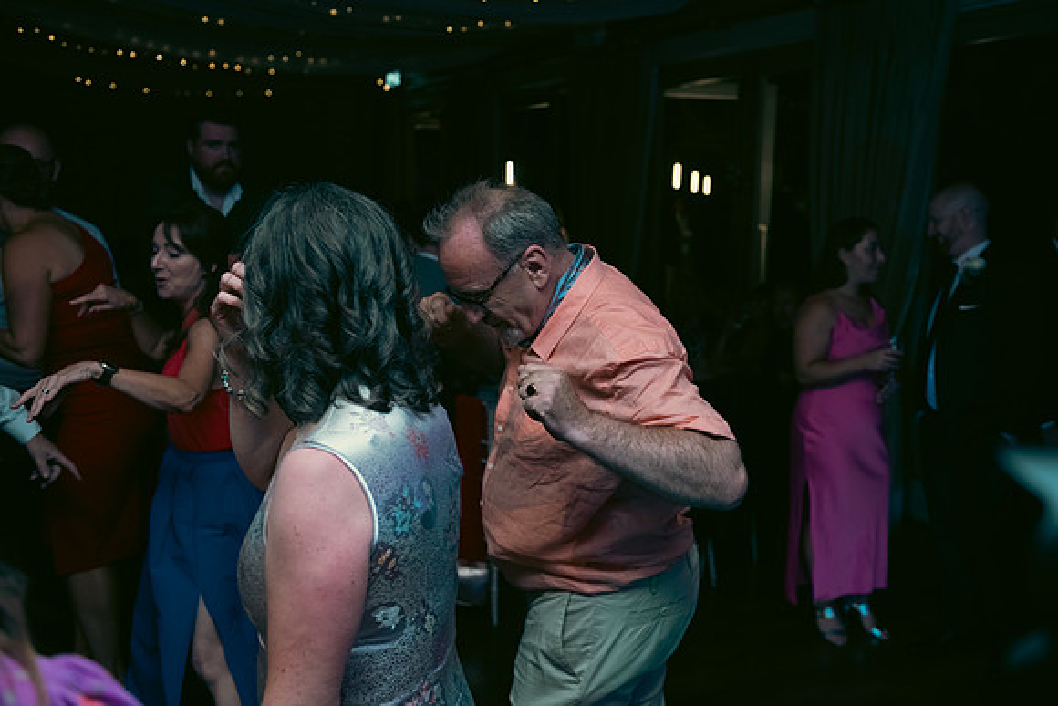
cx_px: 529
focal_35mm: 36
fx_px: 1058
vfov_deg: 36.9
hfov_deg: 53.1
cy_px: 353
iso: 800
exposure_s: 1/160
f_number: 3.5
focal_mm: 36
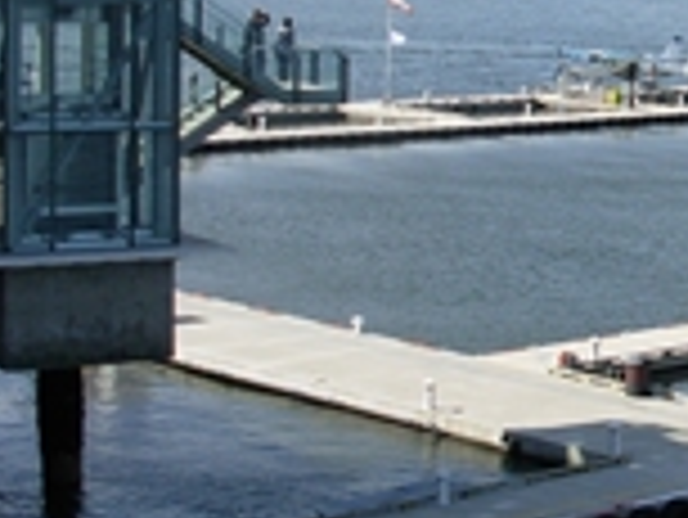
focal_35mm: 119
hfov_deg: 16.0
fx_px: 2367
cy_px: 158
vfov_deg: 12.4
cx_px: 782
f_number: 2.9
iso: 50
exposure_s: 1/912
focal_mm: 6.3
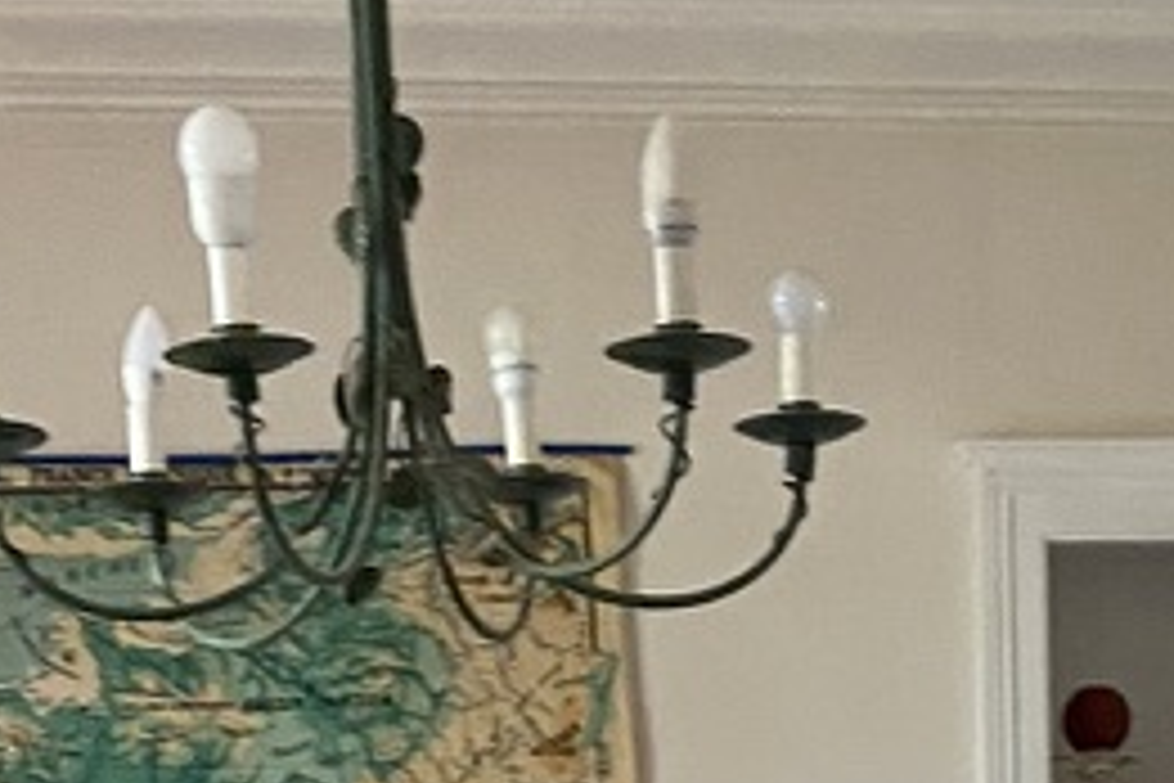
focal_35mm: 106
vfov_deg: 10.2
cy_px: 2182
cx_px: 774
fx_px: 3457
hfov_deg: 19.2
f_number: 1.8
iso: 500
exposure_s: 1/60
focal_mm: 4.25
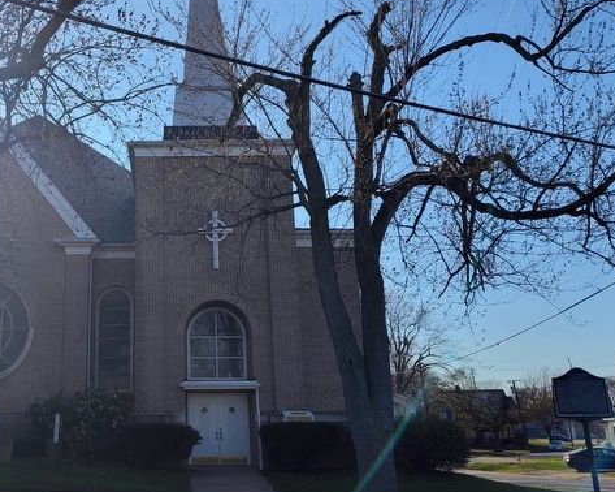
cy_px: 225
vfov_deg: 39.1
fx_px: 691
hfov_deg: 46.3
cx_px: 156
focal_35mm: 38
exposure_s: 1/2932
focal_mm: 5.56
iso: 100
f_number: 1.8
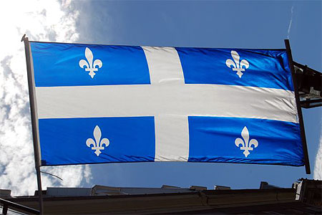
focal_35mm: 82
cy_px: 108
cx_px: 161
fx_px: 738
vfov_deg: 16.6
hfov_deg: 24.6
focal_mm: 55
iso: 200
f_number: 13
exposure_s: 1/640
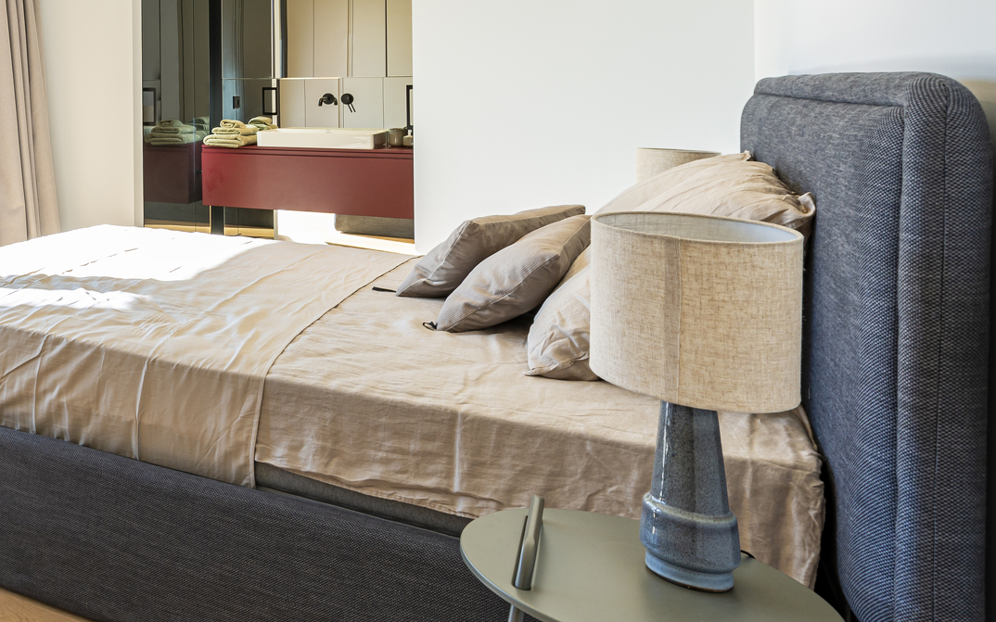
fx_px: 923
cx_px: -70
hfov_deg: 44.8
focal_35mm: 34
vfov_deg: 35.8
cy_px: 108
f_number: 9
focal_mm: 14
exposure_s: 1/10
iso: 100
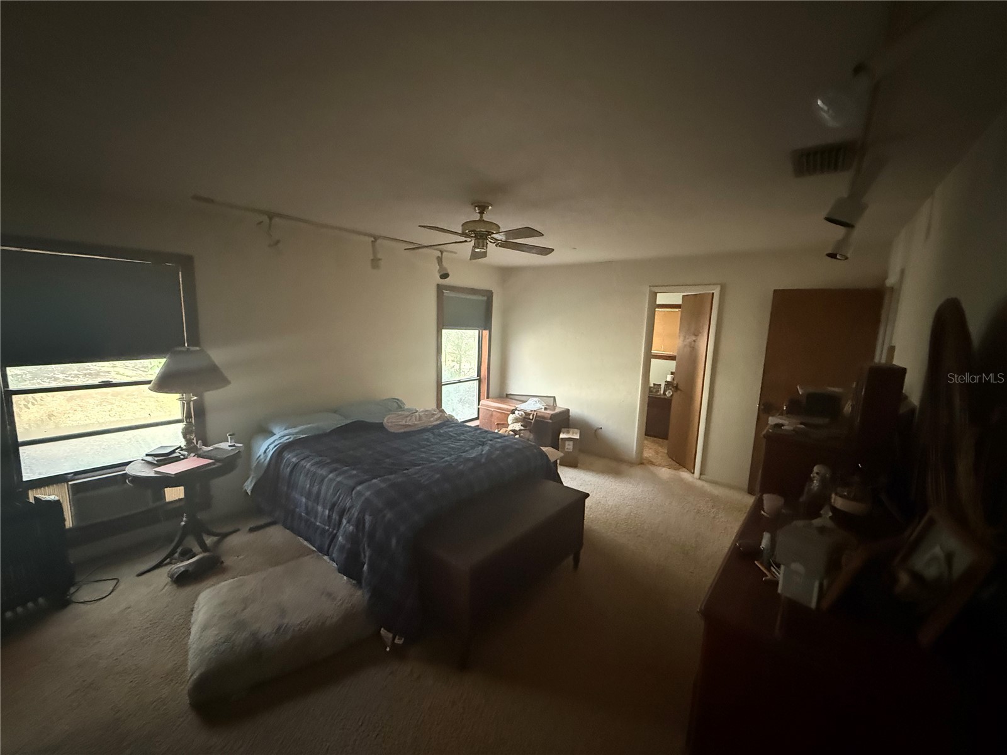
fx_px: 407
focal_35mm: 14
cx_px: 504
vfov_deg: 85.7
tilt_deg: -8.5
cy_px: 378
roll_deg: -2.1
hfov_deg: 102.1
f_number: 2.2
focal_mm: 2.22
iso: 1250
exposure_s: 1/40
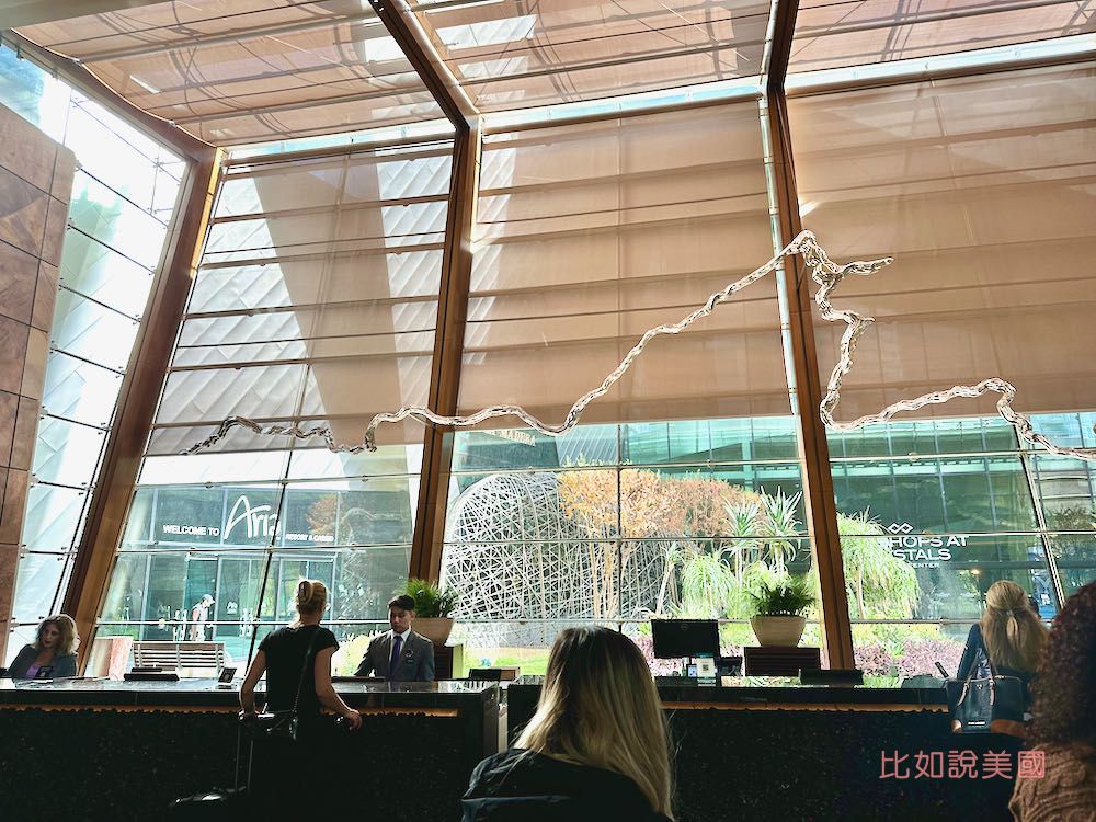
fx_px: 760
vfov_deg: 56.8
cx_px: 548
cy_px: 411
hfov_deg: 71.6
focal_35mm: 24
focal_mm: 6.86
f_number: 1.78
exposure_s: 1/384
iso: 80
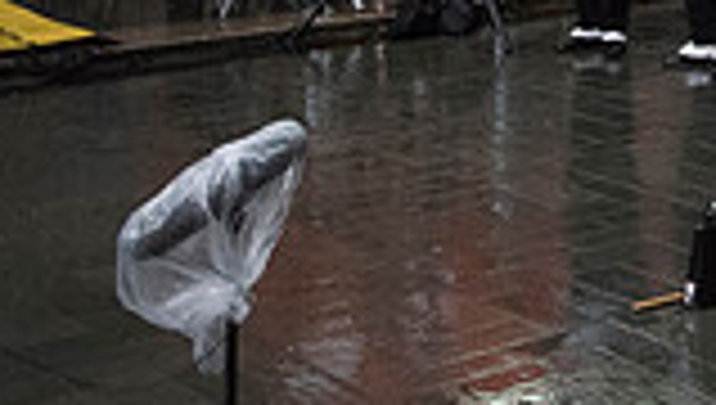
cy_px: -335
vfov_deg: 11.0
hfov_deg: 19.0
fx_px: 1958
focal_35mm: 103
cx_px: 955
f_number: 2.8
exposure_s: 1/4000
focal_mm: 27
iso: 10000
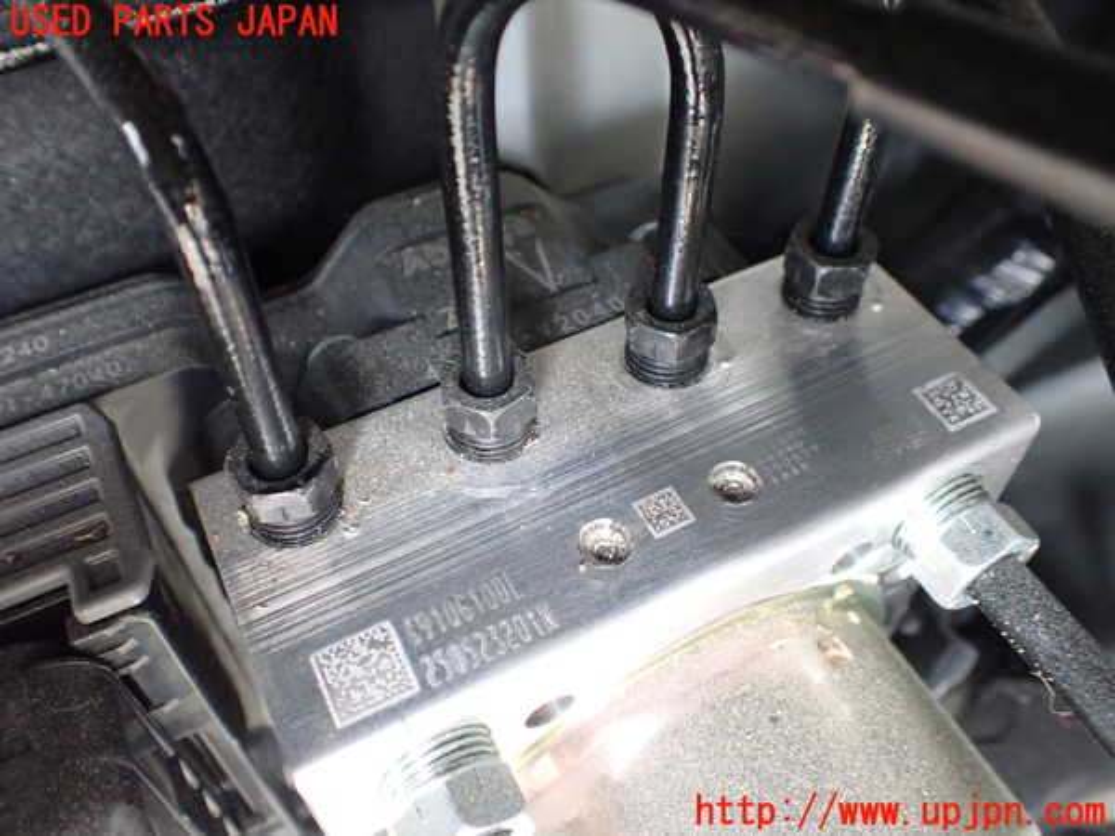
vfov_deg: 46.8
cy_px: 418
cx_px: 558
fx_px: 966
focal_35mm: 30
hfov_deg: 60.0
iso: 800
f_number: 2.3
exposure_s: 1/60
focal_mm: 5.4
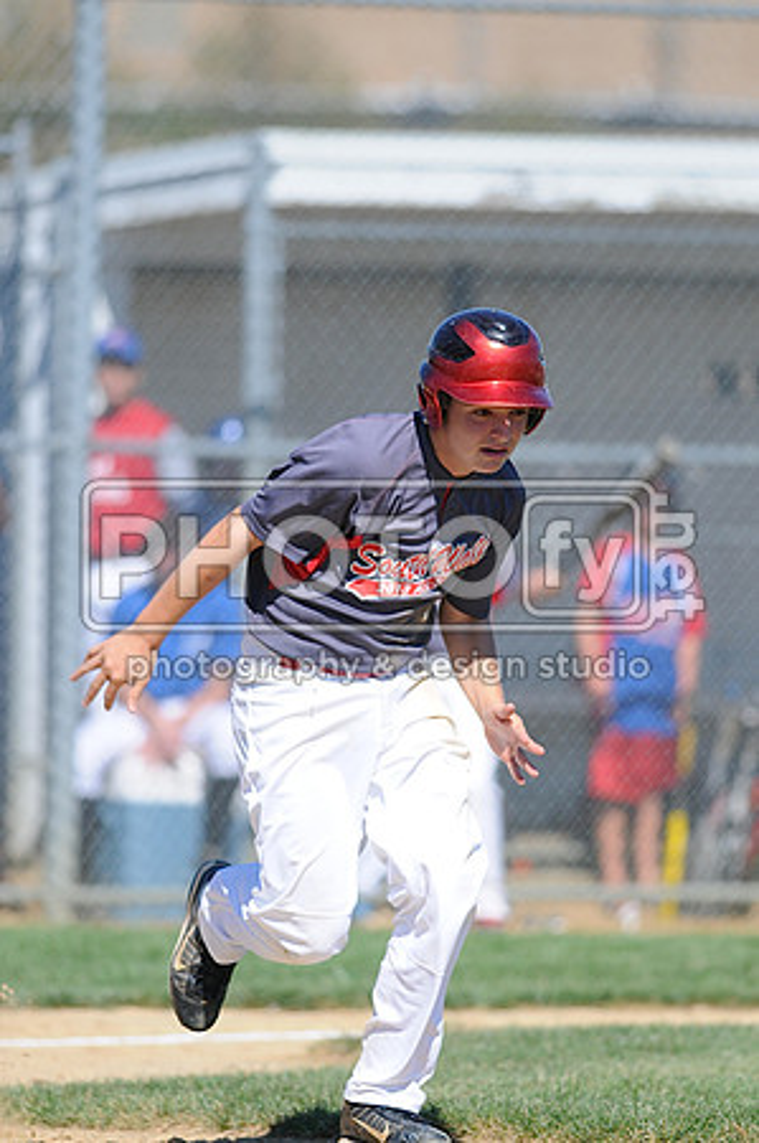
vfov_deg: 4.6
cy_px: 572
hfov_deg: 3.0
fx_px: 14263
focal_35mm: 450
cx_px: 380
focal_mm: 300
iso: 200
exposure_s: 1/1600
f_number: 4
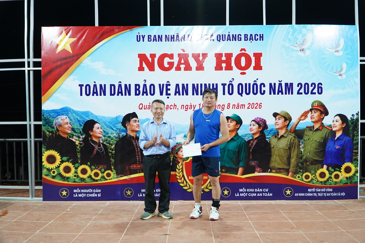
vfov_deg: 38.9
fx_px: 345
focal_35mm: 34
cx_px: 182
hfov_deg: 55.8
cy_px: 122
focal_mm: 23
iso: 2000
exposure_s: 1/40
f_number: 4
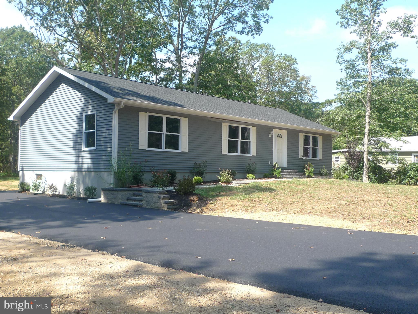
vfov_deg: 38.7
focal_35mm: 37
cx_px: 209
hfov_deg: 50.1
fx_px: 447
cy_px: 157
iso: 80
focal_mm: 5.4
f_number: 2.8
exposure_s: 1/400
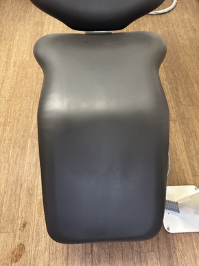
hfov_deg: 56.8
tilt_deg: -63.5
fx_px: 184
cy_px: 133
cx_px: 100
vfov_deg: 71.6
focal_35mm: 24
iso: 320
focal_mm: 6.86
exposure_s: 1/50
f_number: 1.78
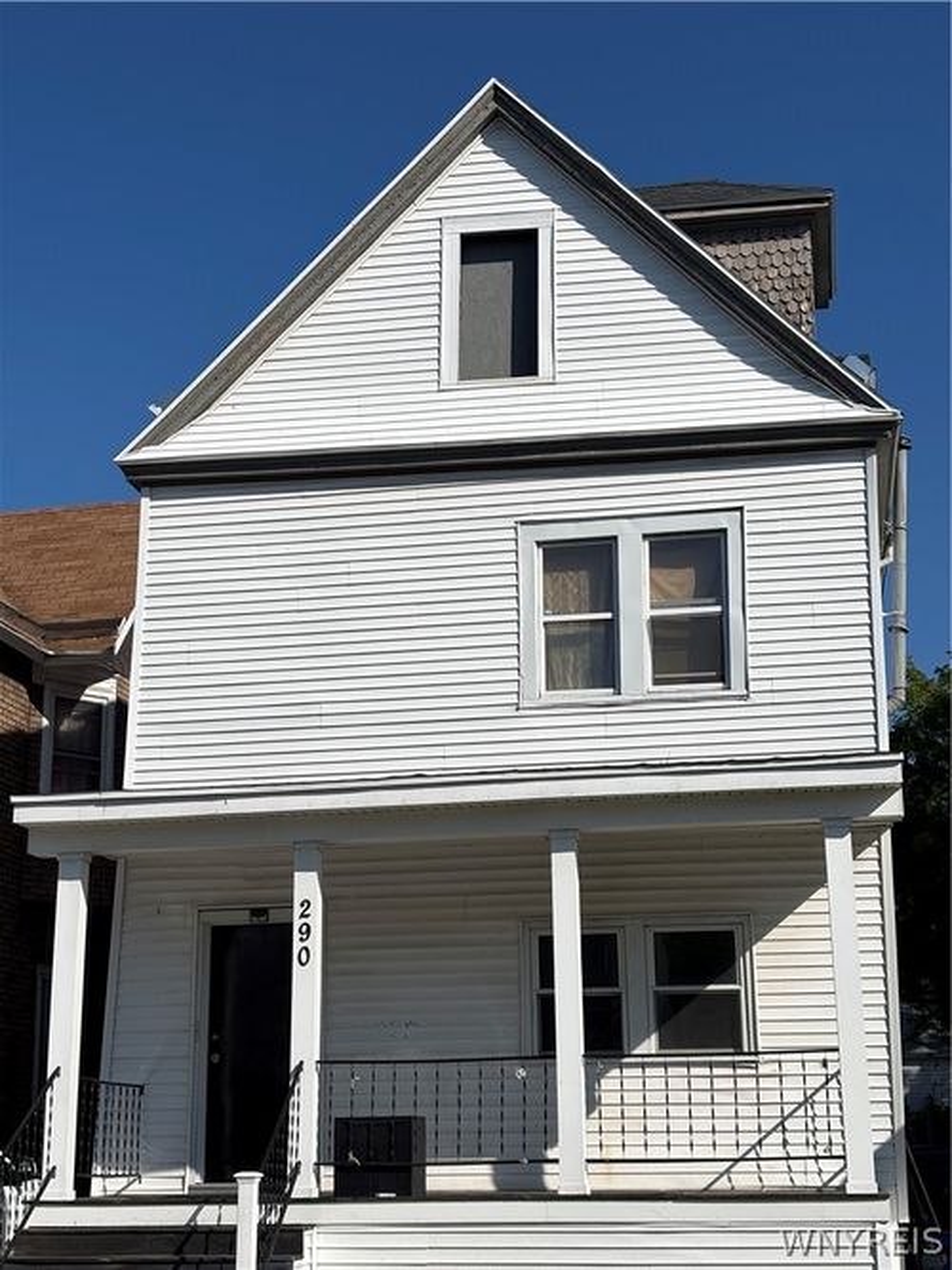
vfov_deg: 36.8
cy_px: 635
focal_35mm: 52
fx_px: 1907
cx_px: 476
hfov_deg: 28.0
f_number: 1.6
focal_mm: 5.96
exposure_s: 1/6369
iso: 25
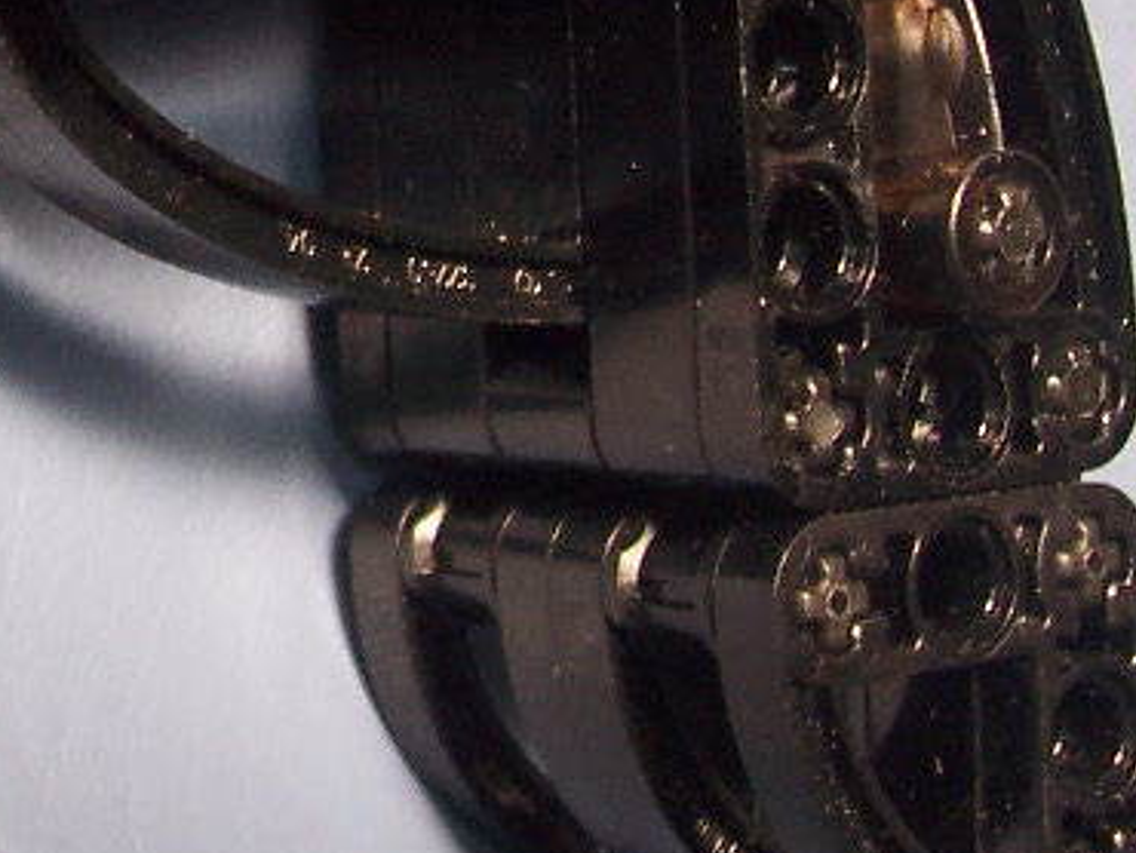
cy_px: -126
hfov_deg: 15.9
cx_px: -163
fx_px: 3941
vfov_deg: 12.1
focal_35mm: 120
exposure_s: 1/125
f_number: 2.8
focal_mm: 5.6
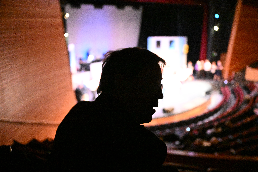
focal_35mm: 34
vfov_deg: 39.4
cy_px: 86
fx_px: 240
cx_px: 129
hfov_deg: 56.5
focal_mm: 33.5
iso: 51200
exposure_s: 1/500
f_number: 2.8
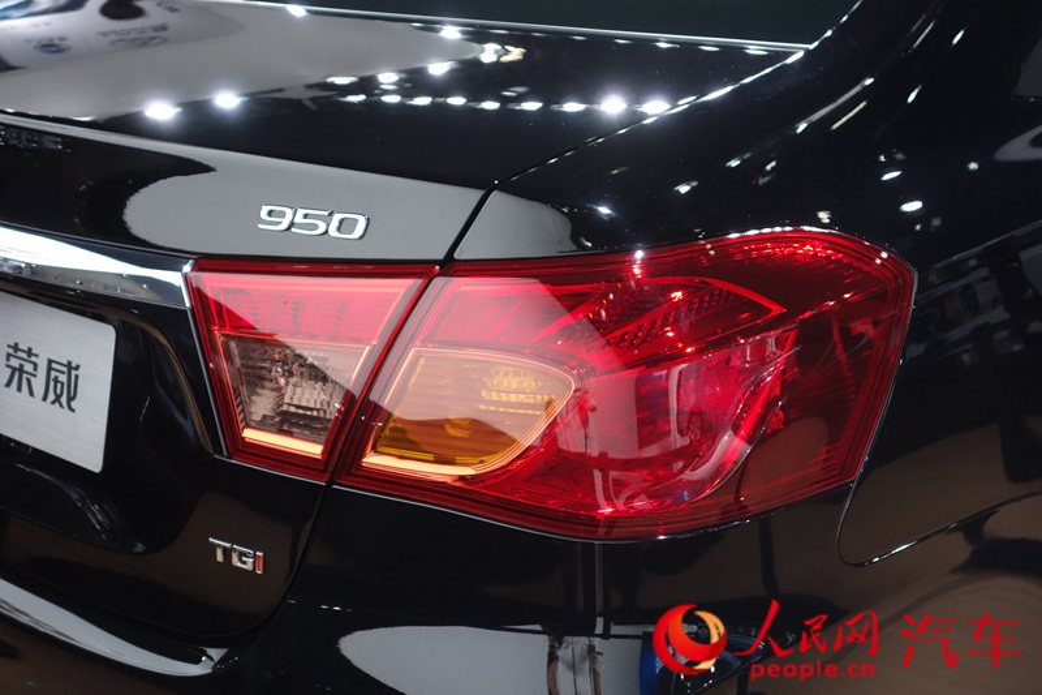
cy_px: 348
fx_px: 1360
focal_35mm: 47
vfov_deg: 28.6
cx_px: 521
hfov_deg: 41.9
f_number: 3.2
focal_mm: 17.4
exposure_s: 1/160
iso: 800
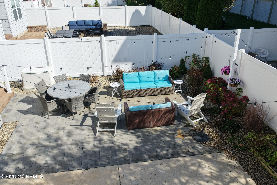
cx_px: 138
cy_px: 92
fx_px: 215
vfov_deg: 46.4
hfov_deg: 65.5
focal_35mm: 28
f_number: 2.8
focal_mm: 14.45
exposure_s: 1/640
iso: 100
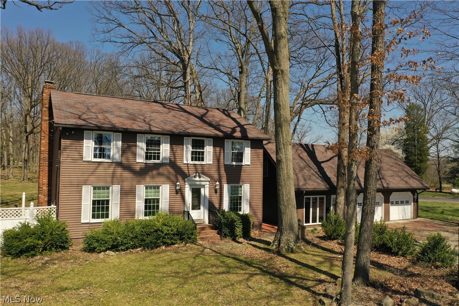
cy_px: 153
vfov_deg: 46.4
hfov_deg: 65.5
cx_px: 230
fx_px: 357
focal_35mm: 28
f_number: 5.6
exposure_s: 1/500
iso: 100
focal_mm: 10.26
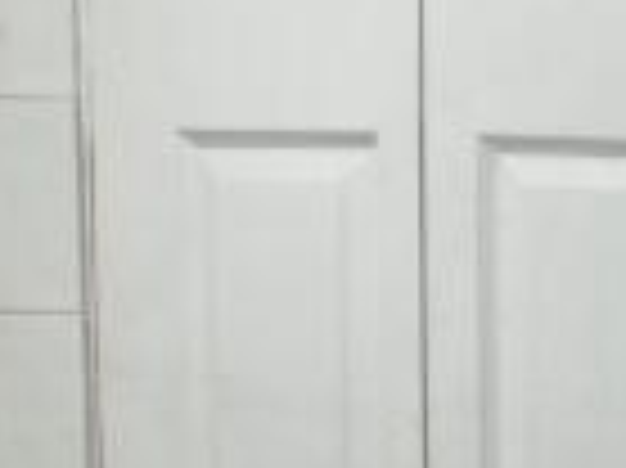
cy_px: 914
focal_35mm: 96
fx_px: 1735
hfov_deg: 12.3
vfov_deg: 13.4
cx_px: 1747
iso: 125
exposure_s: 1/50
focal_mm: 2.2
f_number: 2.2
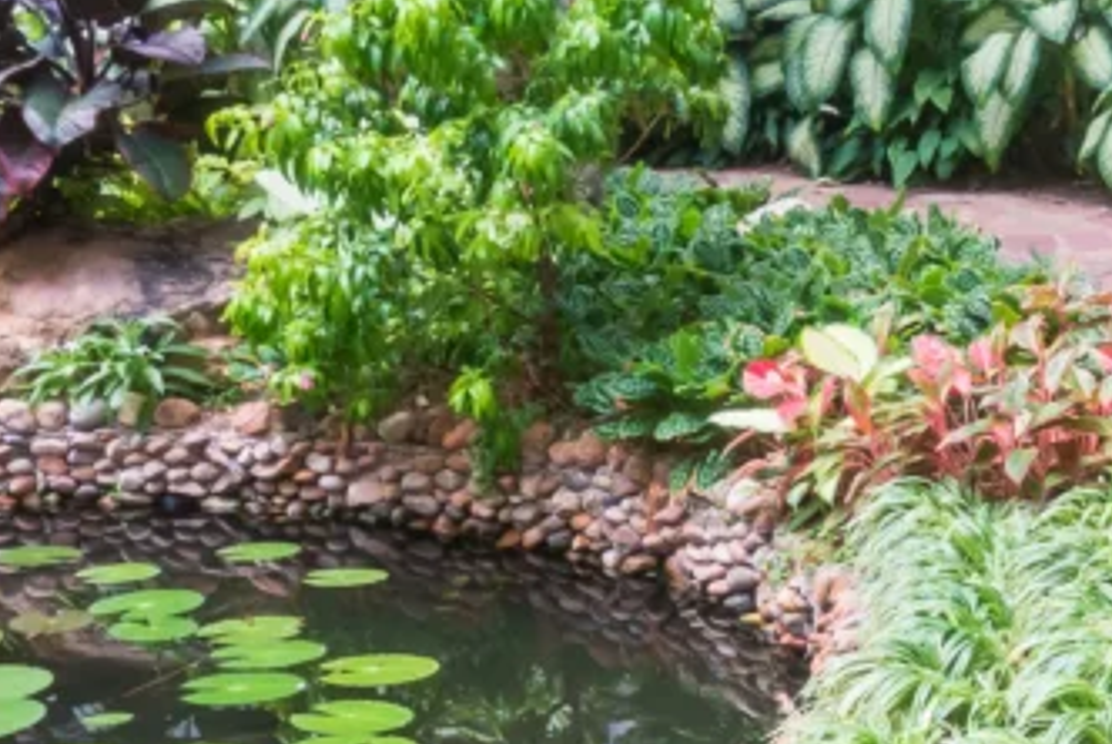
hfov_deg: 26.4
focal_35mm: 74
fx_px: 2288
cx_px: 1005
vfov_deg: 17.4
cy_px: 943
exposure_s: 1/30
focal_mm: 8.8
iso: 160
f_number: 8
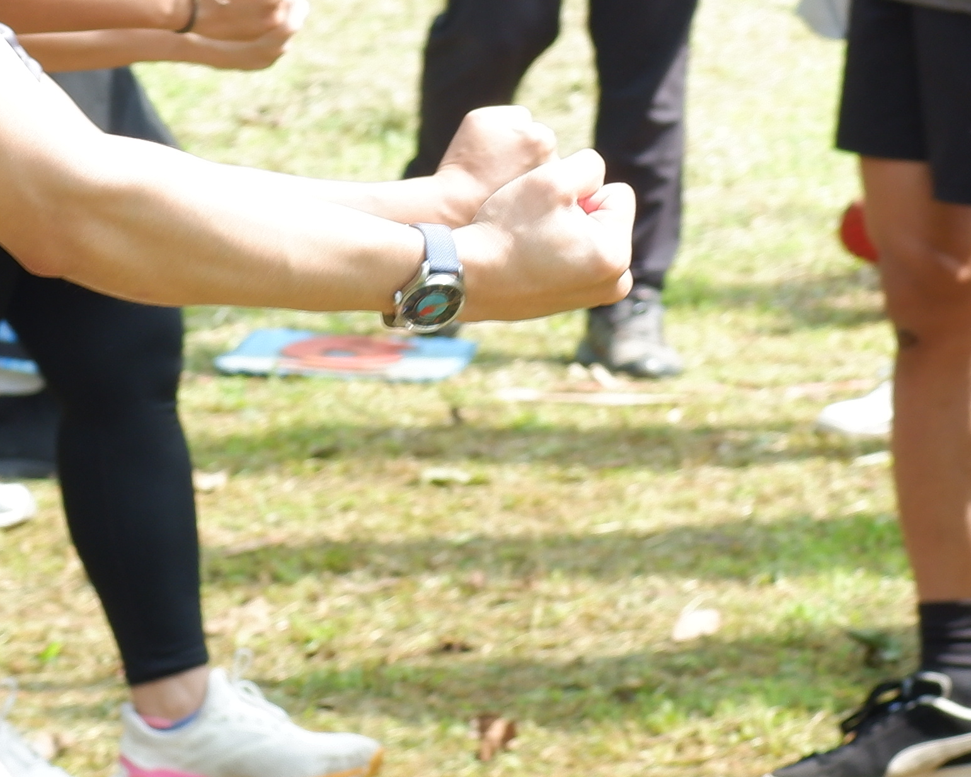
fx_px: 8823
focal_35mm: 307
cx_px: 423
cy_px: 24
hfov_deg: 6.3
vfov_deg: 5.0
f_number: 4.5
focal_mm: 56
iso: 200
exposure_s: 1/150
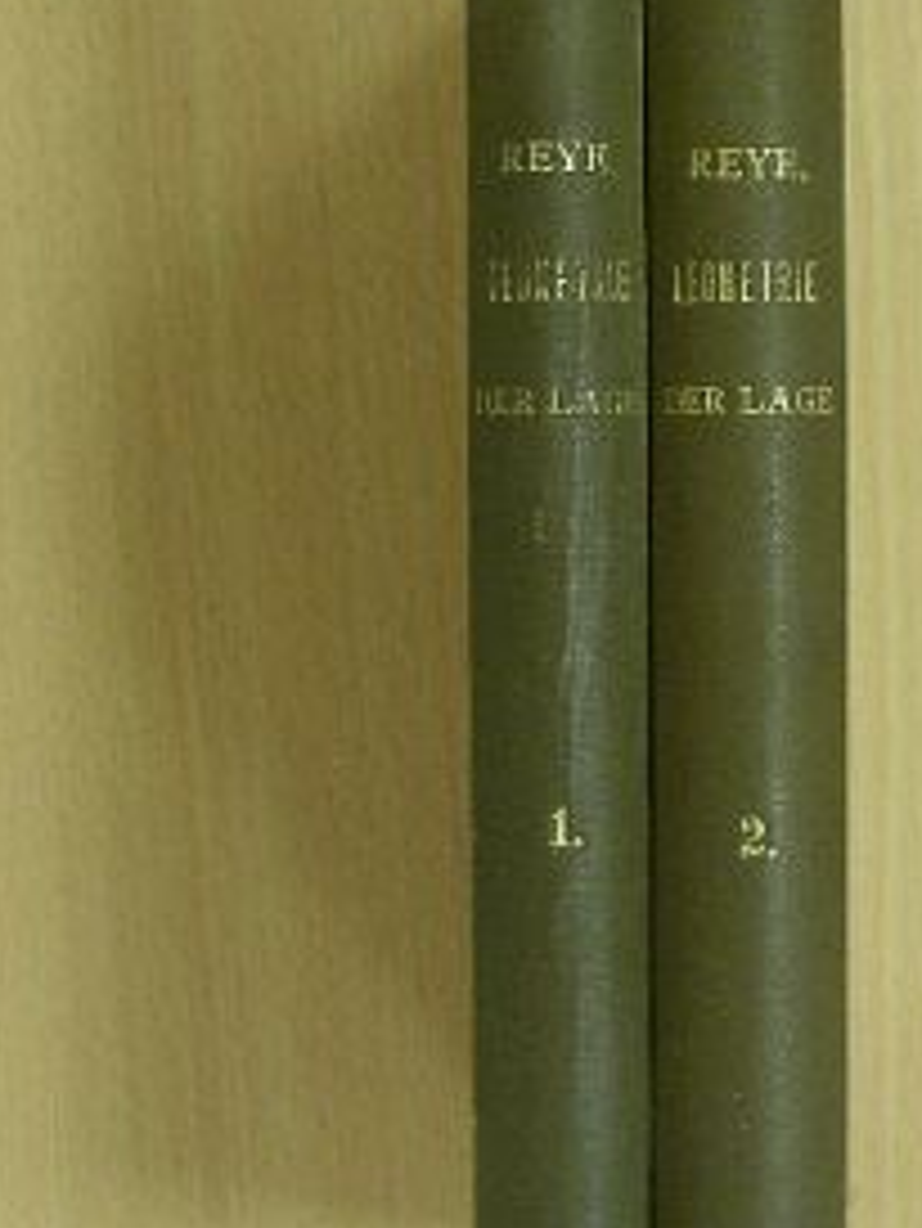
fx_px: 2413
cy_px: 601
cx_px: 666
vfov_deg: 28.5
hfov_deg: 21.5
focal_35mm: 68
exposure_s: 1/12.6
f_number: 3.5
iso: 200
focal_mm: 6.8
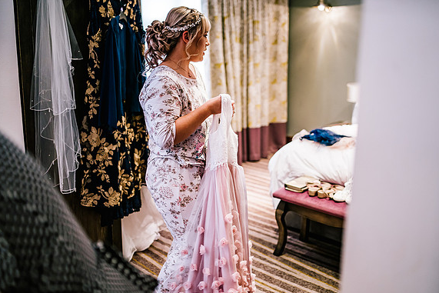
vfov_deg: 36.9
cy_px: 148
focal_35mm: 36
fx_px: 439
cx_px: 220
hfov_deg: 53.1
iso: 1000
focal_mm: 35
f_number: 1.6
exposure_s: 1/250
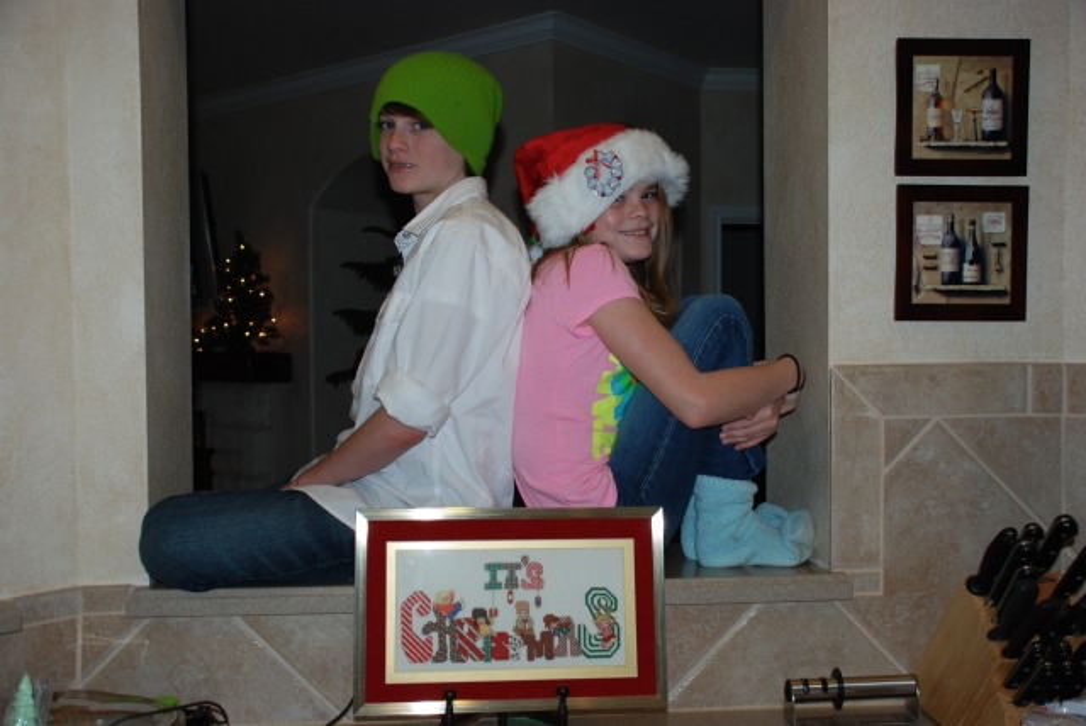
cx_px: 543
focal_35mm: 36
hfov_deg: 53.1
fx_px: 1087
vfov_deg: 36.9
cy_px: 363
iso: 200
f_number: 4
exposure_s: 1/60
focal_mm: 24
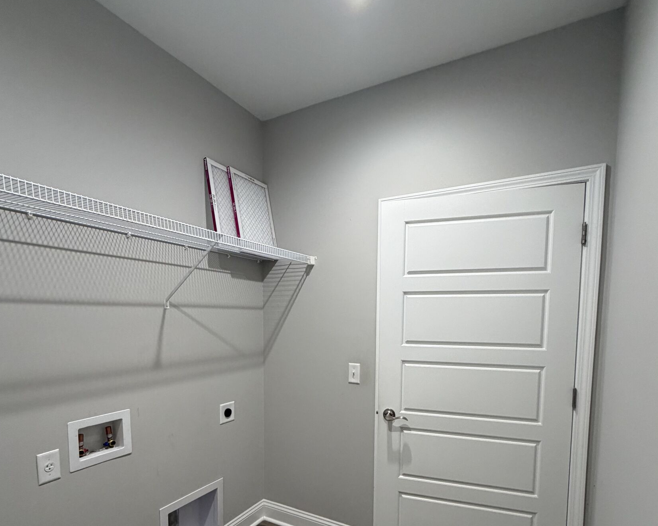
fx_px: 370
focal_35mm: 19
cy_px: 349
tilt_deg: -4.0
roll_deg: -0.5
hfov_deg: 83.3
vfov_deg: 68.9
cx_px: 331
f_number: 2.2
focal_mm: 2.22
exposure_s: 1/120
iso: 320
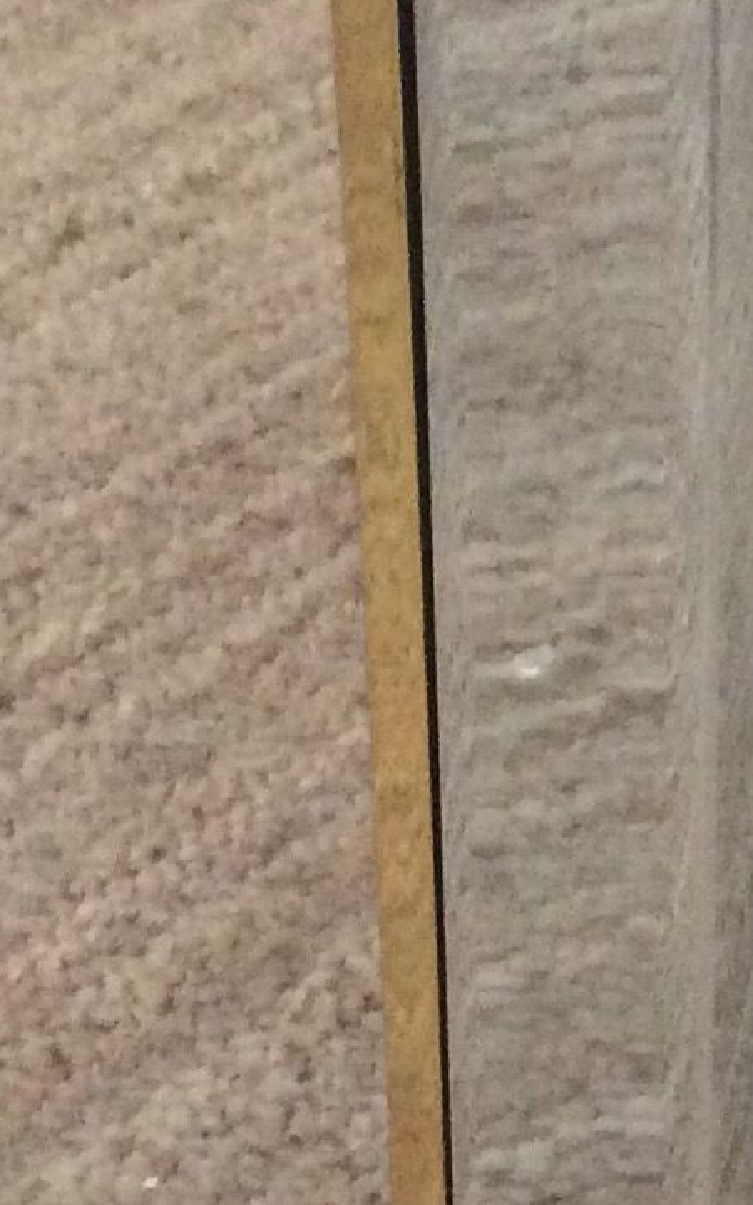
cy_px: 711
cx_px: 1049
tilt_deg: -33.6
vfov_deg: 17.1
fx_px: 4006
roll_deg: -3.7
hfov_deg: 10.4
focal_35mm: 122
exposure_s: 1/25
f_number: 2.4
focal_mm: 3.3
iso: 320
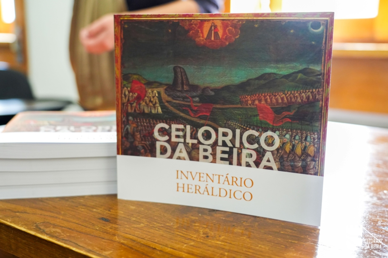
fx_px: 431
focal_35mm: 40
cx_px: 194
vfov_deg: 33.4
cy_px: 129
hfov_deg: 48.5
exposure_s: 1/160
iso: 2500
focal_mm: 40
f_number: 4
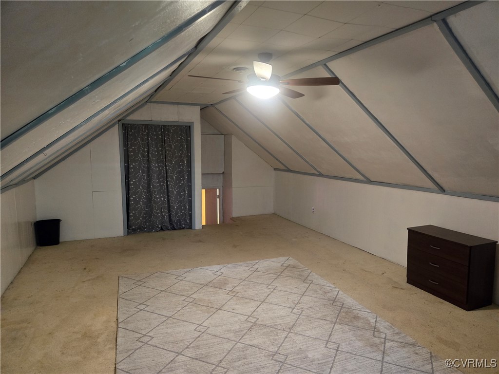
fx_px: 332
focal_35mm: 23
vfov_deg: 58.9
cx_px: 250
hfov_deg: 73.9
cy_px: 187
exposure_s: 1/60
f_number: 1.8
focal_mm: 5.4
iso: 1000
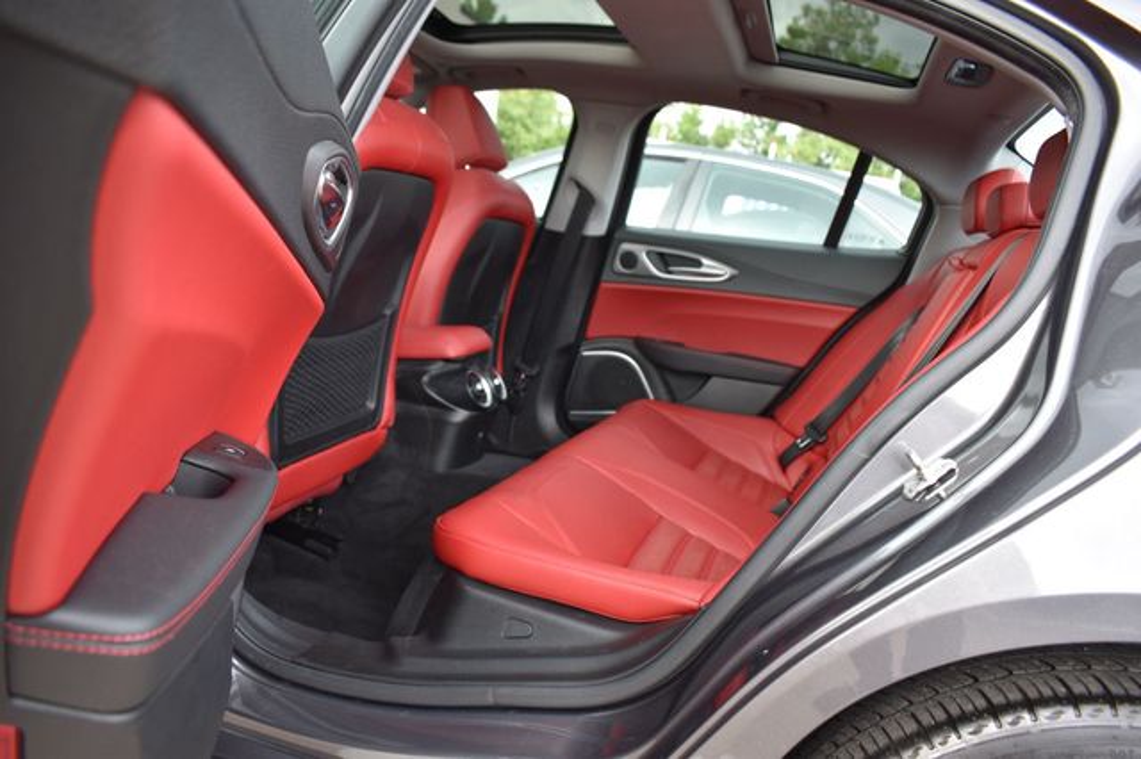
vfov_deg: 47.9
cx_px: 570
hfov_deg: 67.4
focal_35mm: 27
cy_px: 380
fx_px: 855
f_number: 4.5
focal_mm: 18
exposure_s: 1/80
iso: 400
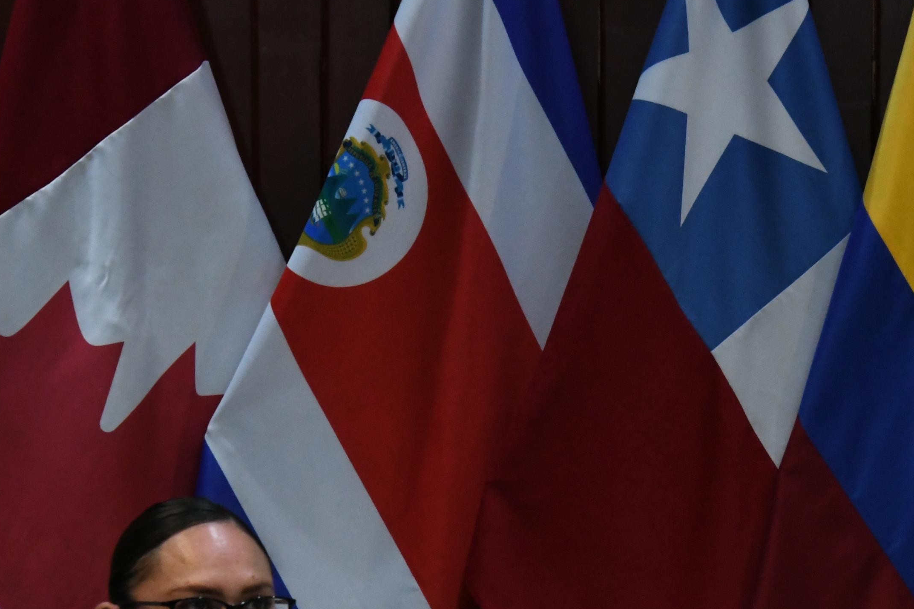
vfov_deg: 7.6
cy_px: 519
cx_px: 733
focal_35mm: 181
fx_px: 4594
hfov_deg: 11.3
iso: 4000
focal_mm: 62
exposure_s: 1/60
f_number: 8
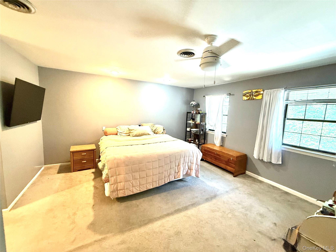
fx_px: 136
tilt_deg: -6.8
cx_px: 168
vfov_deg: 85.7
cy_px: 126
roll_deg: -3.4
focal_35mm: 14
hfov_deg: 102.1
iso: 320
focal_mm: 2.22
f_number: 2.2
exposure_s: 1/60
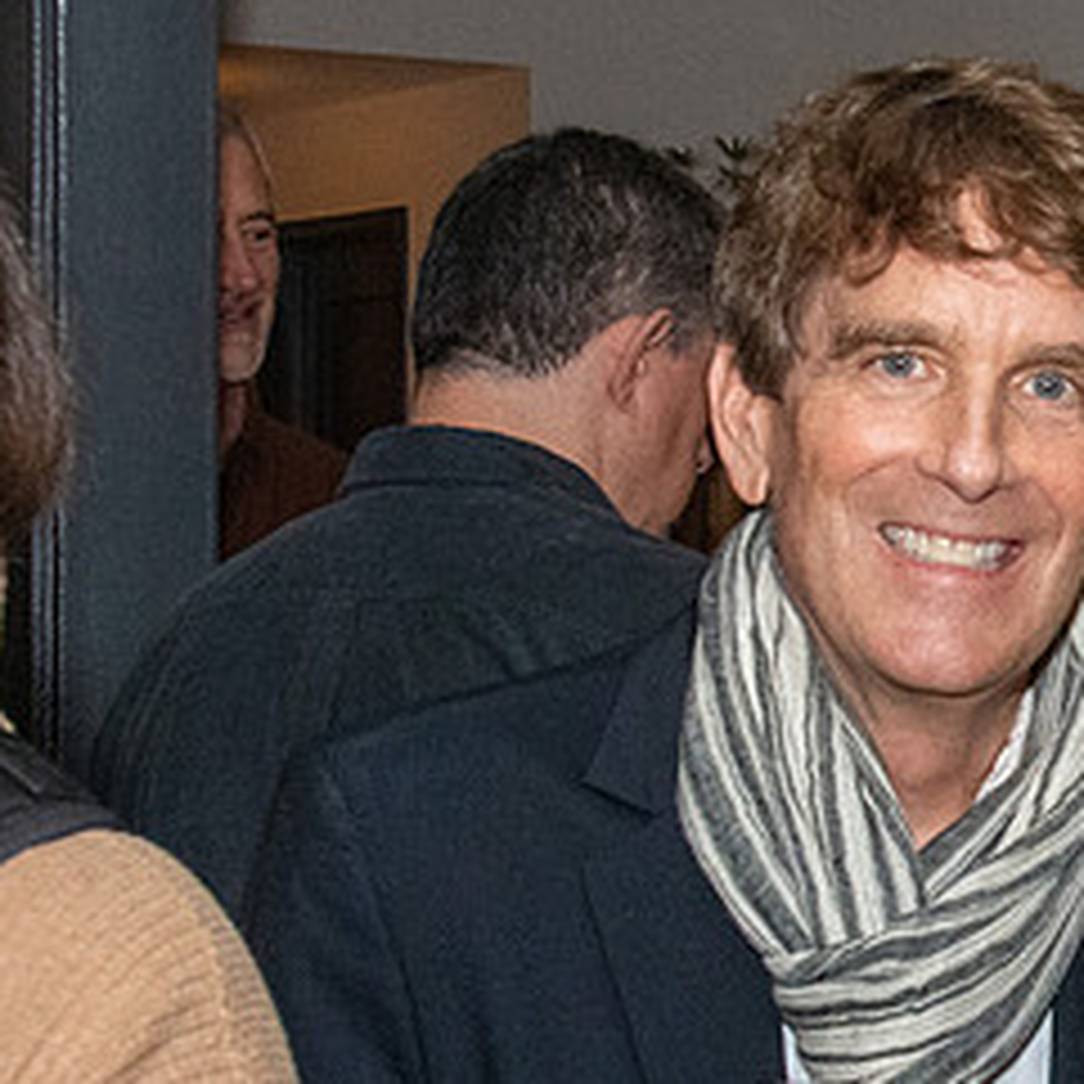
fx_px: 4818
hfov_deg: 12.6
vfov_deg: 12.8
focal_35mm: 136
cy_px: 705
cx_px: 1213
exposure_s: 1/250
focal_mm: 35
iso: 5000
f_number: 14
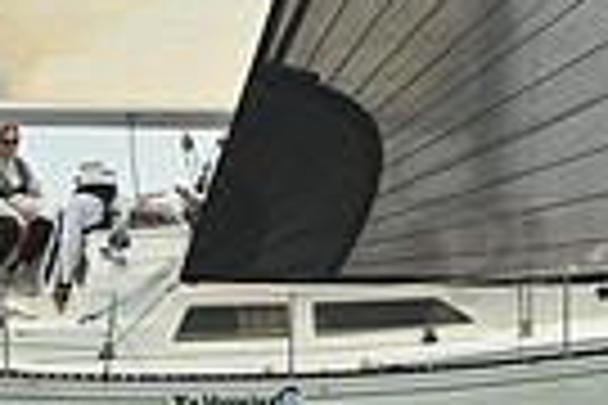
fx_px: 6890
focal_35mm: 408
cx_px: 207
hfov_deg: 5.1
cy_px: 488
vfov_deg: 3.4
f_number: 10
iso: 320
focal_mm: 95
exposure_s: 1/800
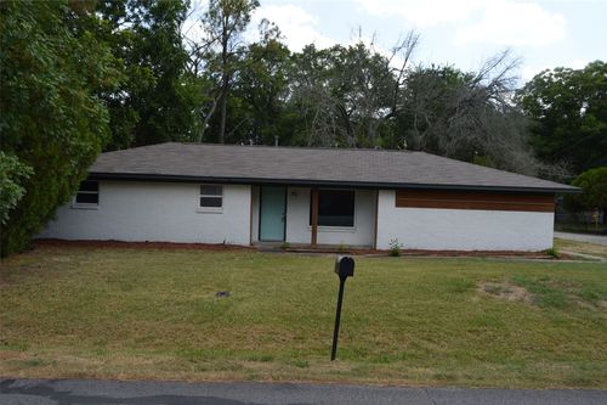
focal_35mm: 27
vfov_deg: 47.9
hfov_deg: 67.4
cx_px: 304
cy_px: 202
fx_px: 455
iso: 100
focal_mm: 18
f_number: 7.1
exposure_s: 1/200
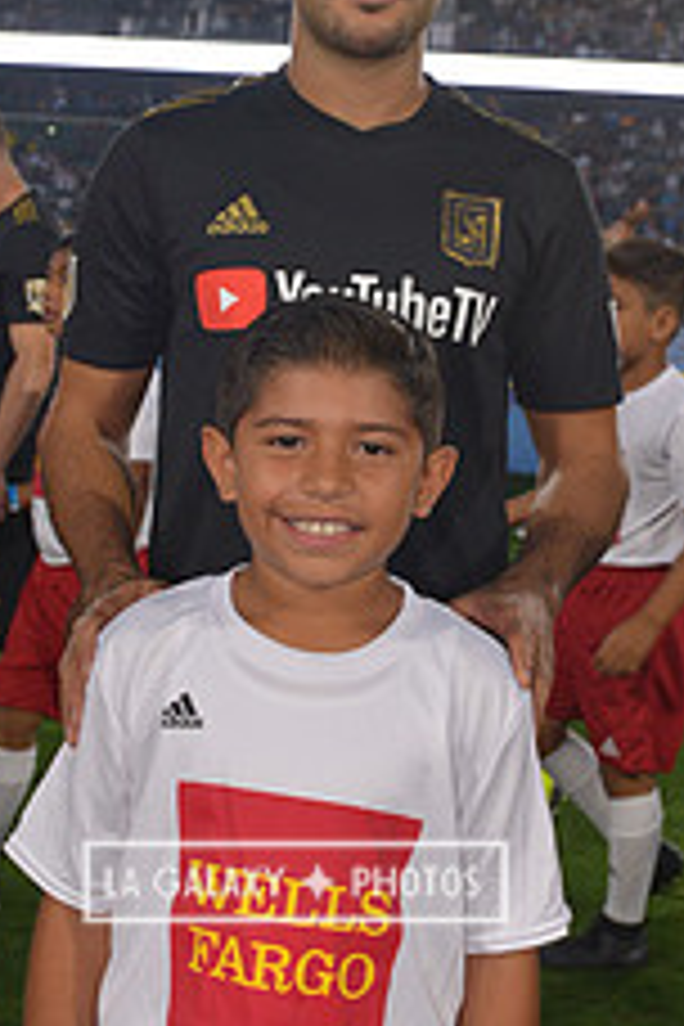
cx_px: 295
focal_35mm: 66
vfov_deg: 30.5
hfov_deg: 20.6
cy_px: 428
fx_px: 1881
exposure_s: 1/250
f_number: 5
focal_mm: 26
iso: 640
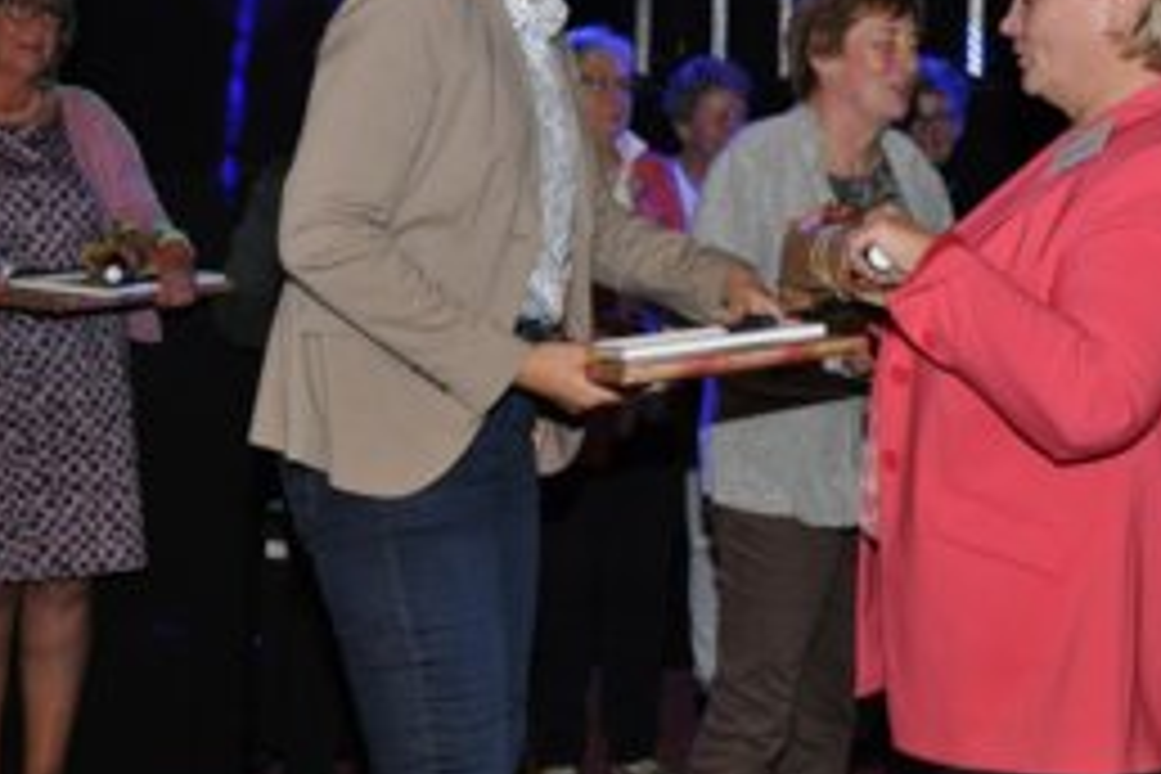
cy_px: 256
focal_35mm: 65
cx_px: 621
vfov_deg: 20.8
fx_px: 2096
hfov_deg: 30.9
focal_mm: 28
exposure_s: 1/60
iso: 800
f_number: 4
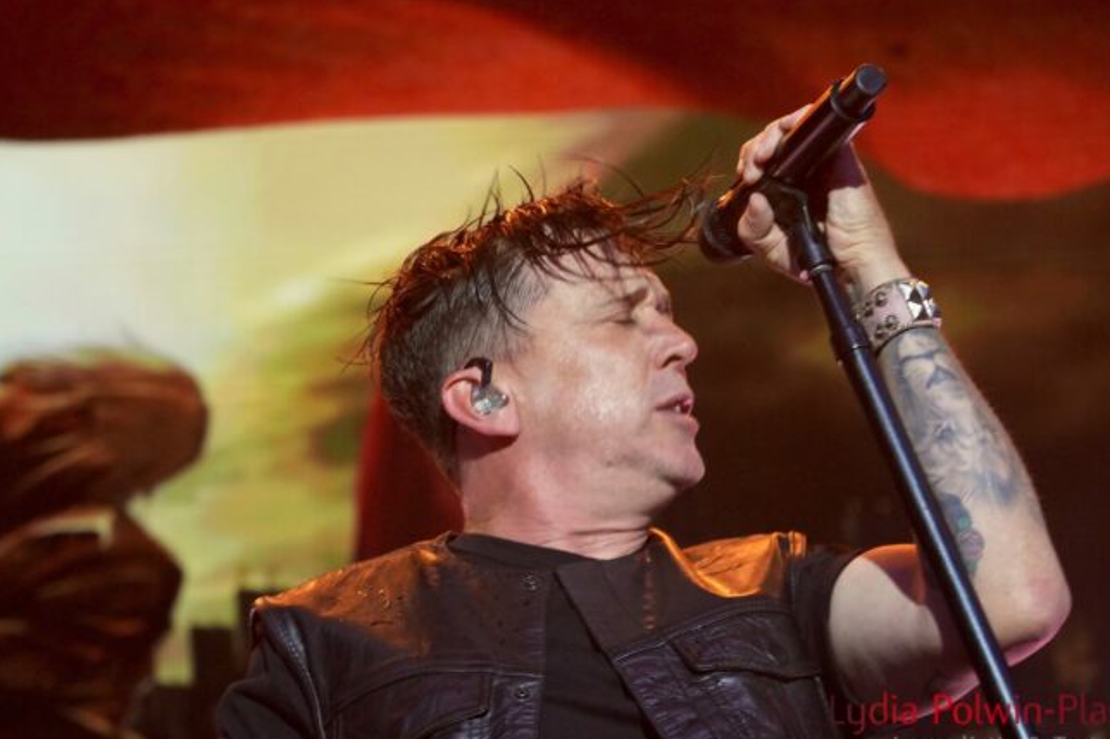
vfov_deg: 8.5
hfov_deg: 12.8
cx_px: 602
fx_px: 4963
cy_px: 434
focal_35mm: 161
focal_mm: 90
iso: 2500
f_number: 5.6
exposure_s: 1/160
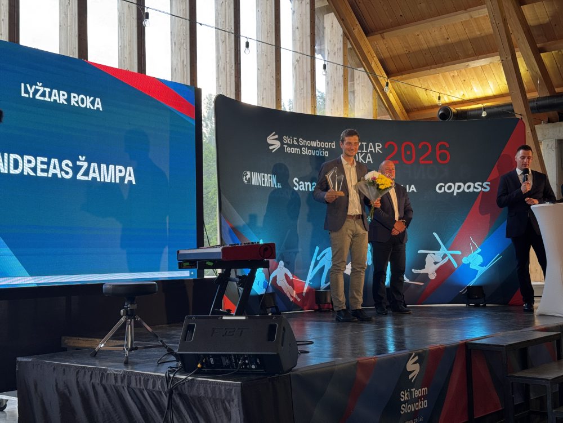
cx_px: 282
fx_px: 781
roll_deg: +1.0
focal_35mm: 48
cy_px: 212
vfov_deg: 30.3
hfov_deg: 39.6
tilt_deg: +3.8
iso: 100
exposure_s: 1/60
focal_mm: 6.76
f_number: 1.78
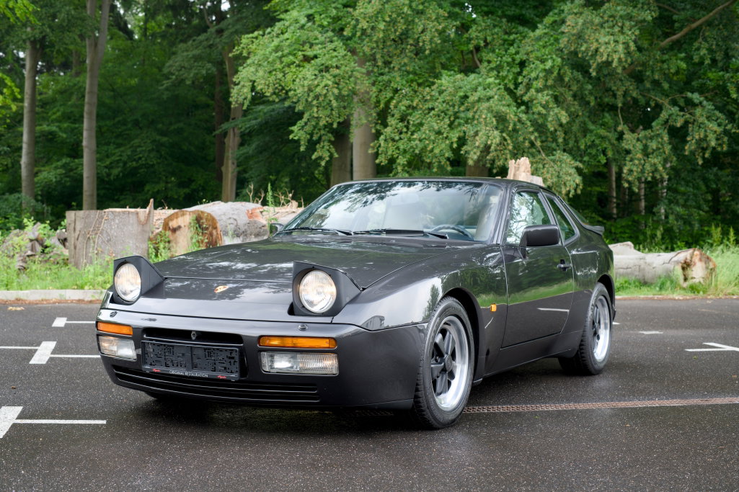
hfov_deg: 39.6
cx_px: 370
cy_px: 246
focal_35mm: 50
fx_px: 1026
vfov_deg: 27.0
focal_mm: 50
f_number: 8
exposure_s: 1/20
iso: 100
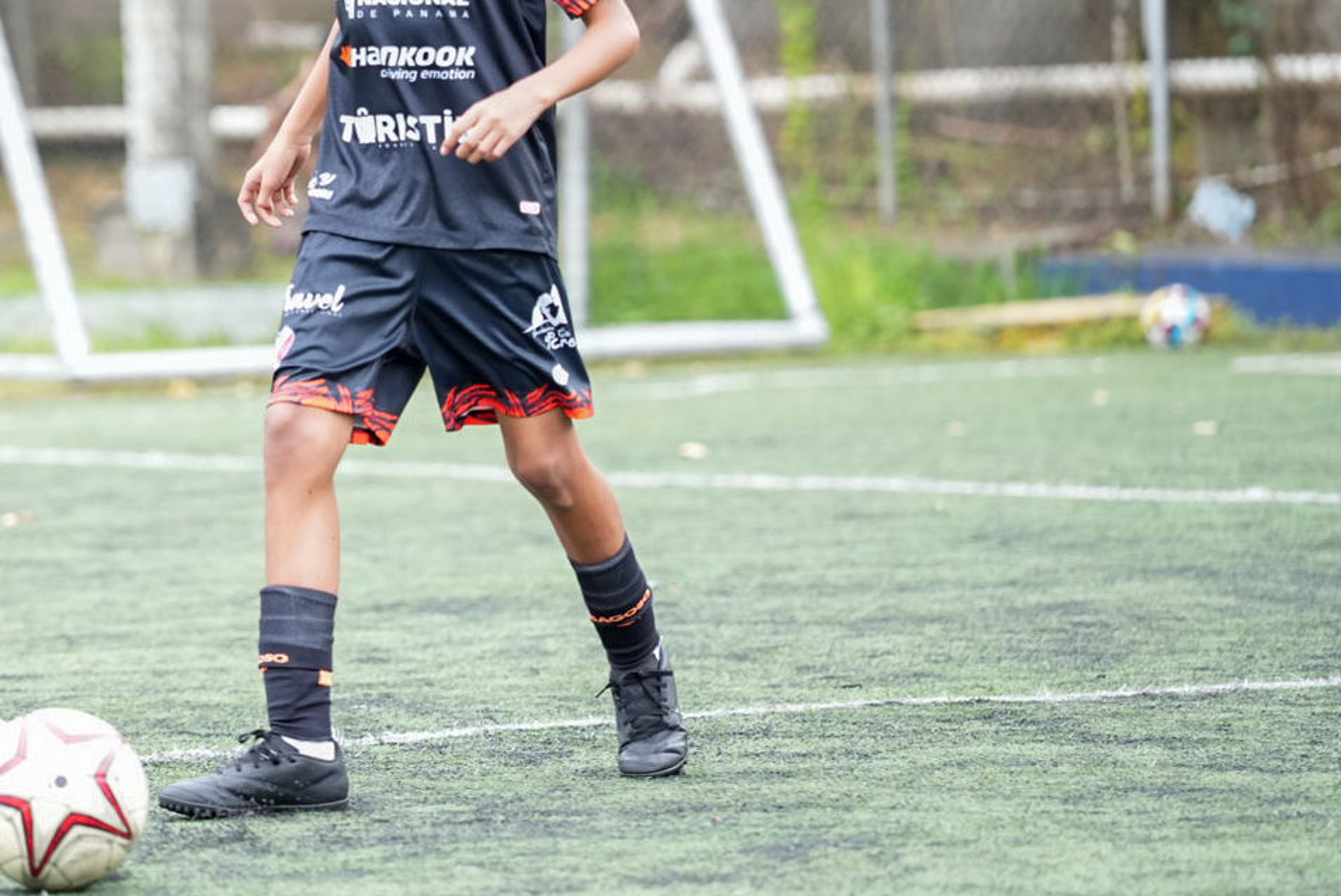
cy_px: 301
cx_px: 236
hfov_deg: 8.6
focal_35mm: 238
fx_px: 8877
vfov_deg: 5.8
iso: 2000
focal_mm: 142.1
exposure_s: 1/1000
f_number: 2.8
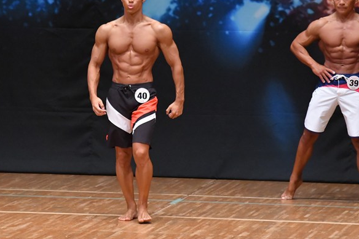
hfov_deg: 5.5
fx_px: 3768
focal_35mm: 378
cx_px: 153
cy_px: 118
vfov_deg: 3.6
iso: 6400
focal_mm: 190
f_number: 5.6
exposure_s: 1/400
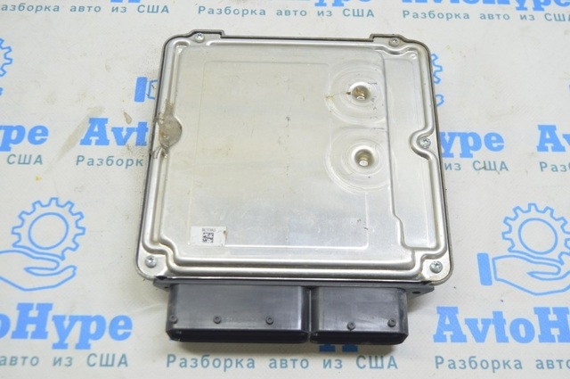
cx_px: 285
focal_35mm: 39
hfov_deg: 49.6
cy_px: 190
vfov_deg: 34.1
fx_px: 617
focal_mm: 26
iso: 400
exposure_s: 1/20
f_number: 5.6
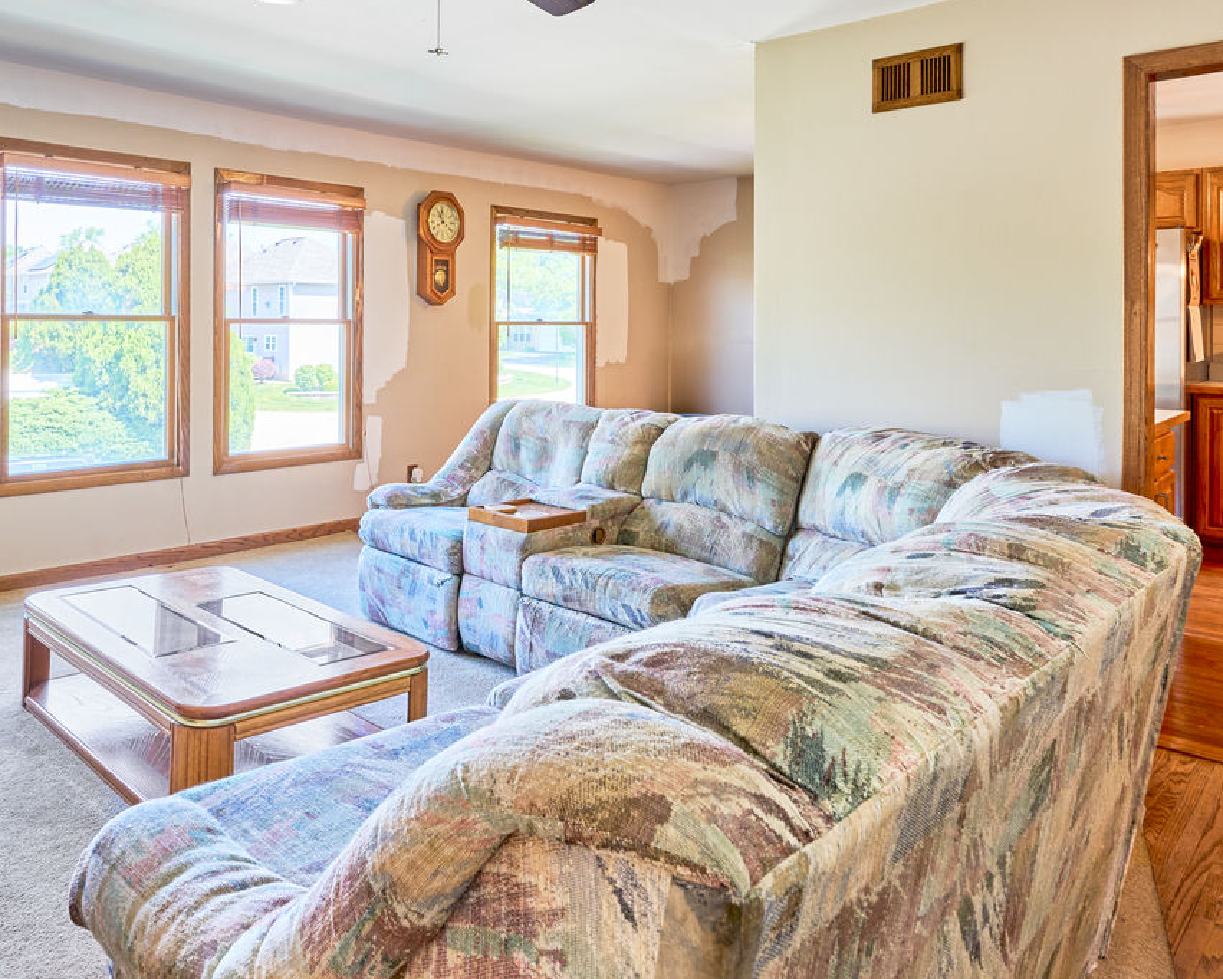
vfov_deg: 55.5
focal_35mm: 25
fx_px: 905
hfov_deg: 66.8
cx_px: 440
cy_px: 322
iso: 800
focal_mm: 14
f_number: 9
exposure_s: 1/25
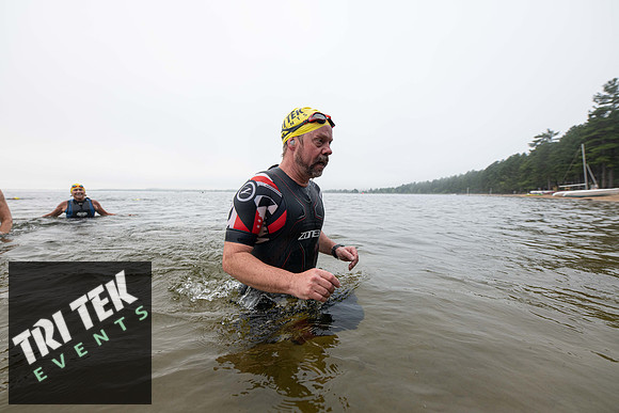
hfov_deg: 104.2
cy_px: 206
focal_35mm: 14
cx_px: 310
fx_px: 241
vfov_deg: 81.2
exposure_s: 1/640
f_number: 4
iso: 500
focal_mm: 14
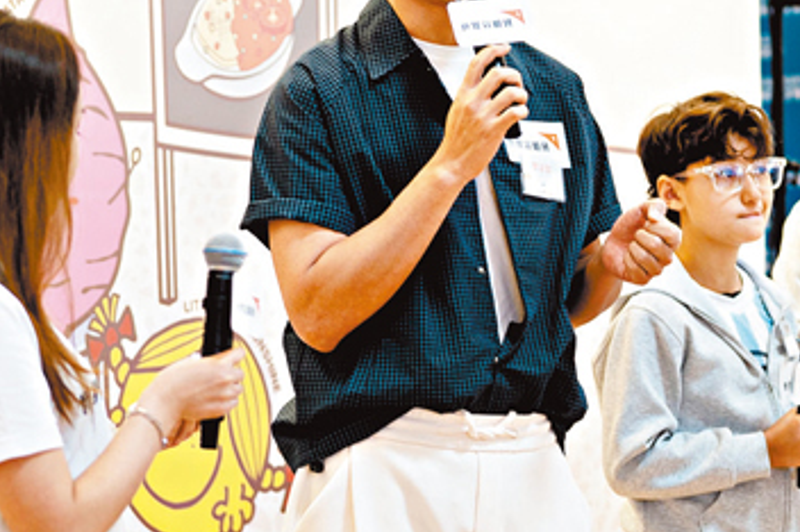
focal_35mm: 129
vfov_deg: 10.6
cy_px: 263
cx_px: 394
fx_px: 2864
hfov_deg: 15.9
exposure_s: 1/100
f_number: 2
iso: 400
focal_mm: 50
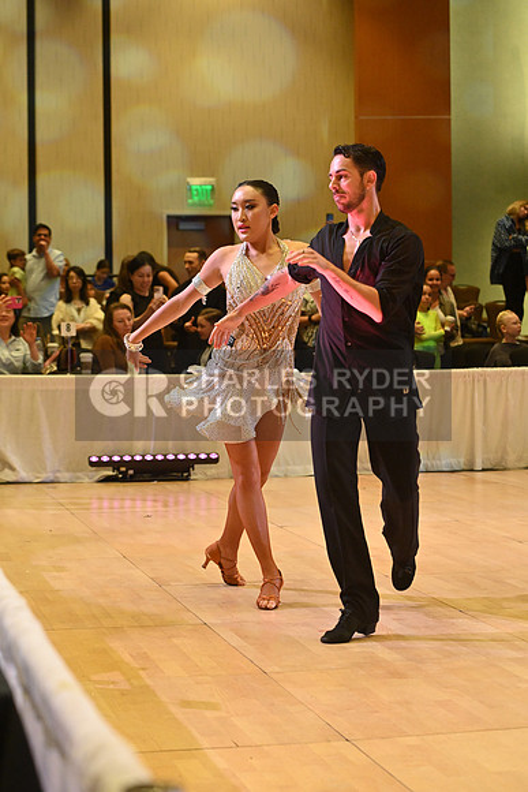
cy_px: 396
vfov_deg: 23.9
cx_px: 264
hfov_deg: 16.1
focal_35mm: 85
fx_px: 1869
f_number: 5.6
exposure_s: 1/400
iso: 4000
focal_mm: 85
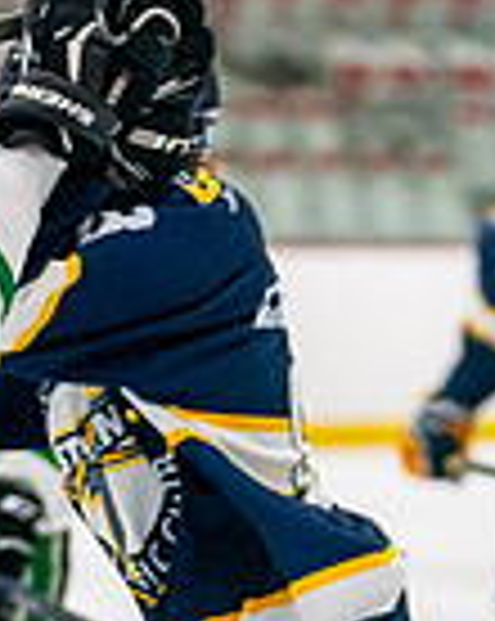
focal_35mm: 513
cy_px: 955
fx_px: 9415
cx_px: 241
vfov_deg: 3.8
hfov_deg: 3.0
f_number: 2.8
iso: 4000
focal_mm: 107
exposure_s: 1/1600
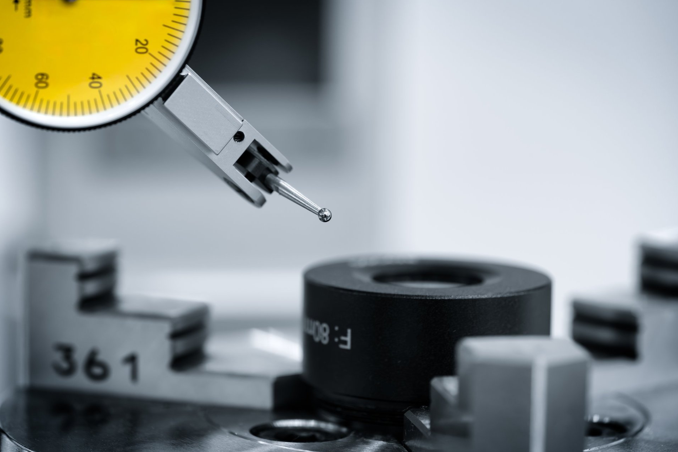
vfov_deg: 11.3
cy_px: 227
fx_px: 2278
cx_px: 341
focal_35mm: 121
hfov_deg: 16.9
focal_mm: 80
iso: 400
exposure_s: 1/25
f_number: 5.6
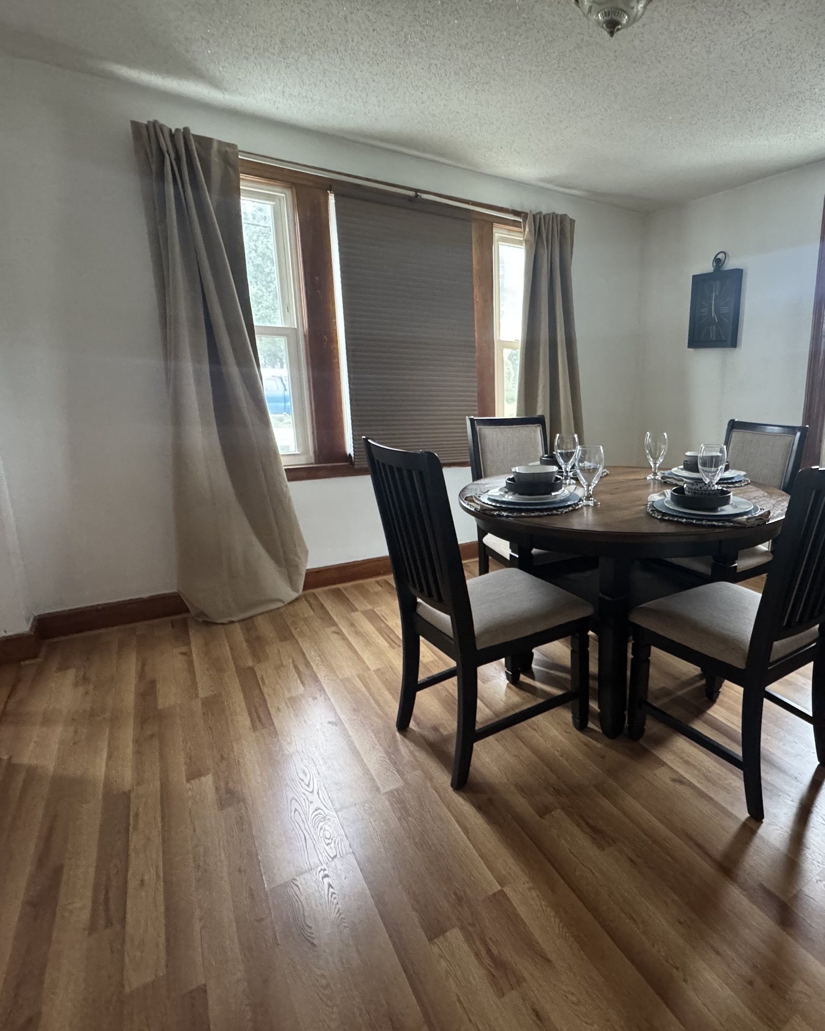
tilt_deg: -13.7
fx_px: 580
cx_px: 592
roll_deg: -1.0
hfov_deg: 67.5
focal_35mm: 19
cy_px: 510
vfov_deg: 83.3
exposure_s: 1/60
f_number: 2.2
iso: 1000
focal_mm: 2.22
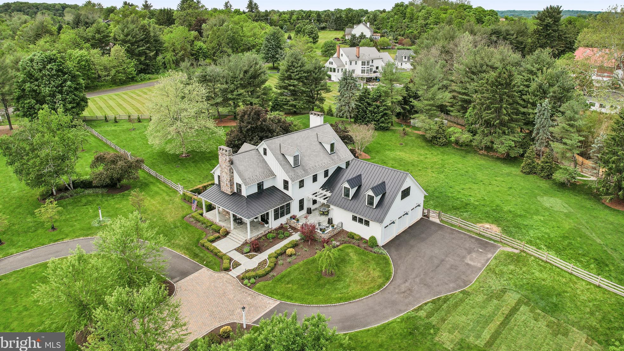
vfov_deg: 47.4
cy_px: 139
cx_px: 320
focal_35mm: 24
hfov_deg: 76.3
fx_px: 397
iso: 100
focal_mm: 8.4
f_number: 2.8
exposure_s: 1/3000
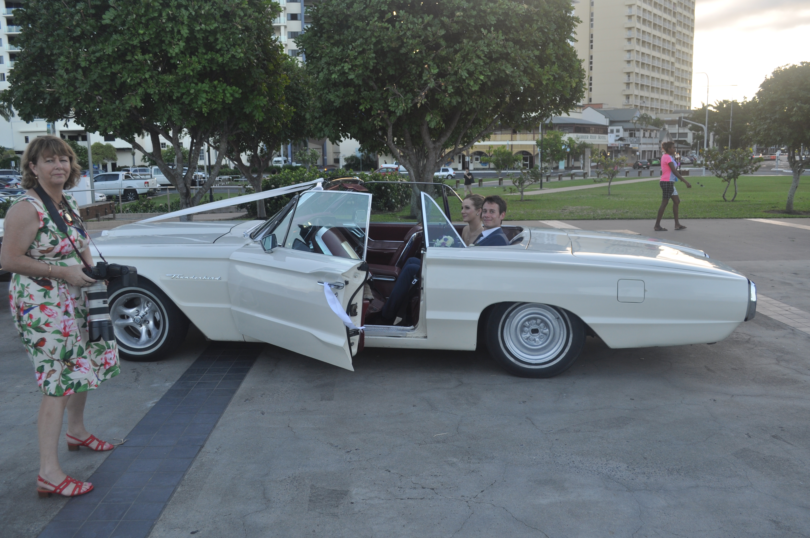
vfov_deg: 43.5
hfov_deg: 62.0
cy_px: 269
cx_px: 405
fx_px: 674
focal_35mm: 30
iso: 200
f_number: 7.1
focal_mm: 20
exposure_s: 1/200
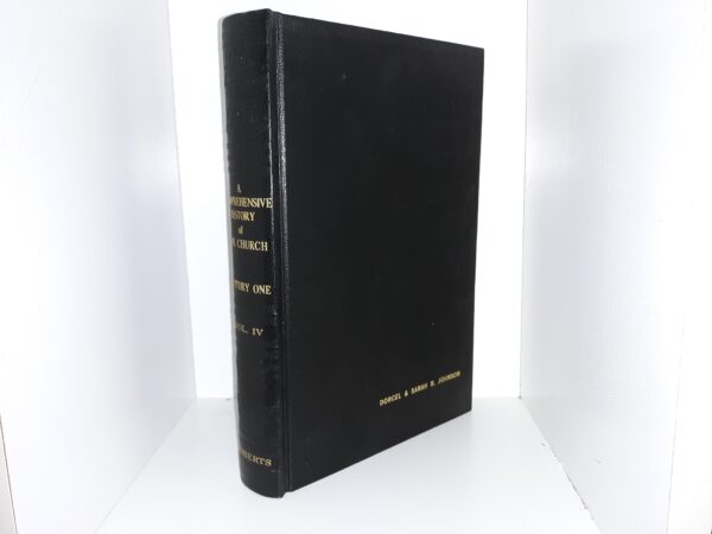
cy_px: 267
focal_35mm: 28
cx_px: 356
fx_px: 576
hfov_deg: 63.4
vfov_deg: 49.7
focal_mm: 3.7
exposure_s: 1/60
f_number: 1.7
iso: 50
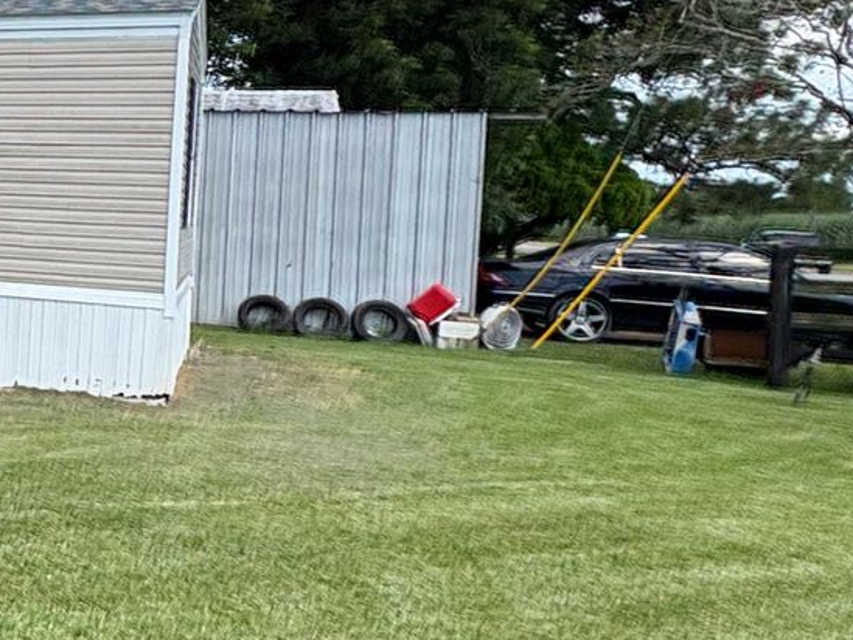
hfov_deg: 26.3
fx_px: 1257
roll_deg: -1.9
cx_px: -454
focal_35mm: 51
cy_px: 219
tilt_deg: -1.6
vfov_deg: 28.4
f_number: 2.2
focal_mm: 2.22
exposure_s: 1/921
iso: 50
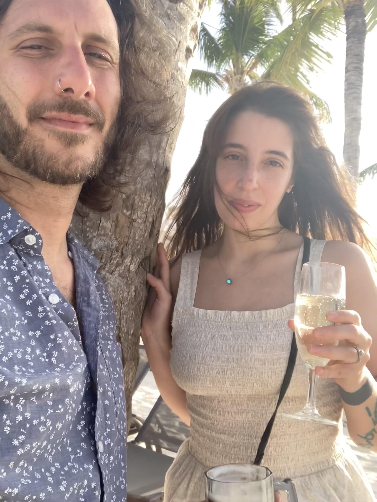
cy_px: 251
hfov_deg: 44.2
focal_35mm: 32
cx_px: 188
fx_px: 464
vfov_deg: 56.8
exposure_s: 1/189
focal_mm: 2.87
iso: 20
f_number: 2.2
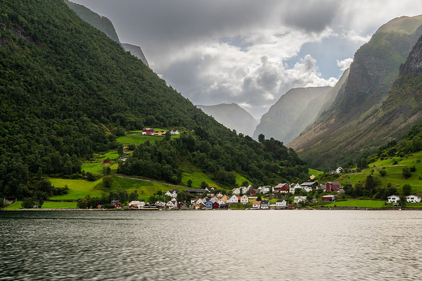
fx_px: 703
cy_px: 43
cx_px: 270
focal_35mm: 60
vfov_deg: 22.2
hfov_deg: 33.2
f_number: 22
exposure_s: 1/30
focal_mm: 35
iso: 200
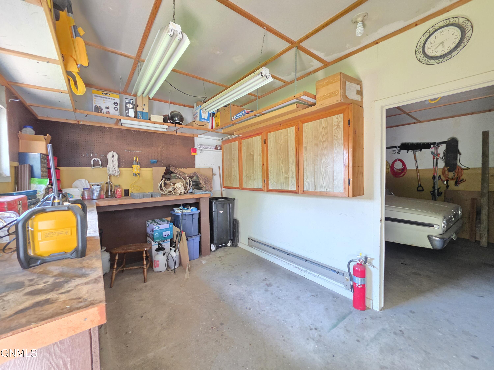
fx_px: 186
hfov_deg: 106.2
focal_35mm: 13
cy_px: 185
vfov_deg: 89.9
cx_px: 247
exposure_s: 1/60
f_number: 1.9
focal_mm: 2.2
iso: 500
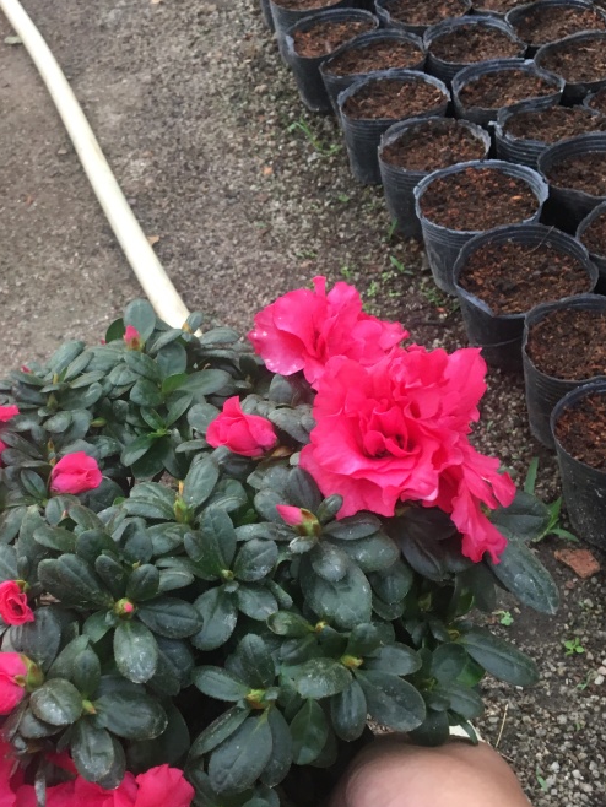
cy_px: 475
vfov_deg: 40.3
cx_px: 134
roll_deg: +13.9
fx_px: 1096
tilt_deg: -44.4
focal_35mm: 47
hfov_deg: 30.3
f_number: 2.2
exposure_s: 1/33
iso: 50
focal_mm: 4.15
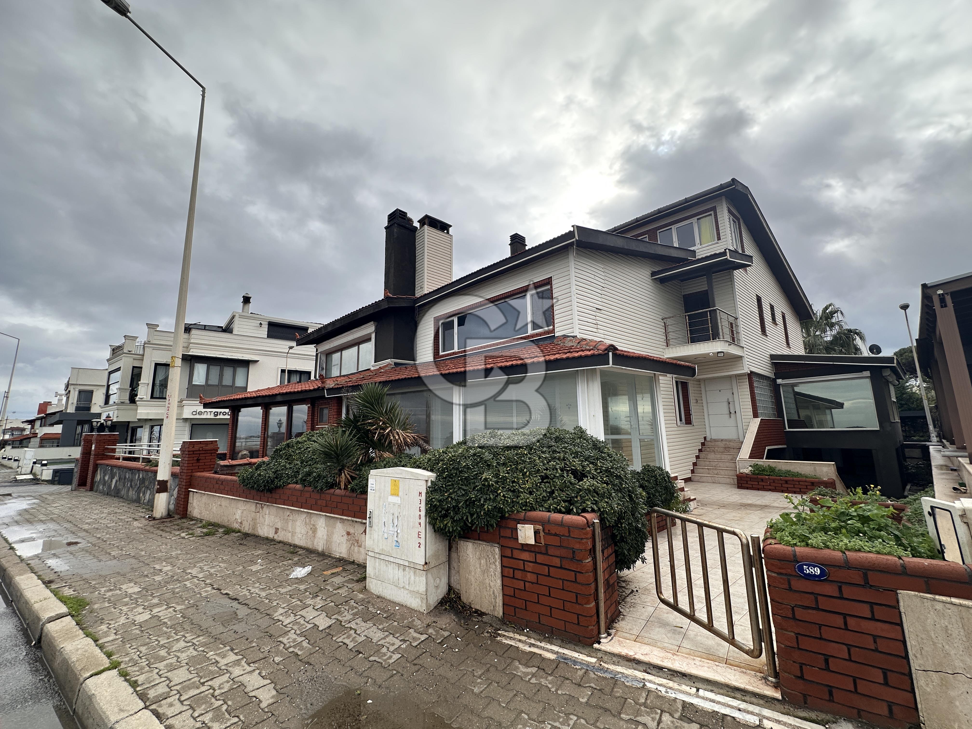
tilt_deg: +9.2
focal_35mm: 14
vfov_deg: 85.7
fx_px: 393
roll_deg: +1.4
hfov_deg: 102.1
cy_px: 364
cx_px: 486
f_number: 2.2
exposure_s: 1/988
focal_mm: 2.22
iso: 50
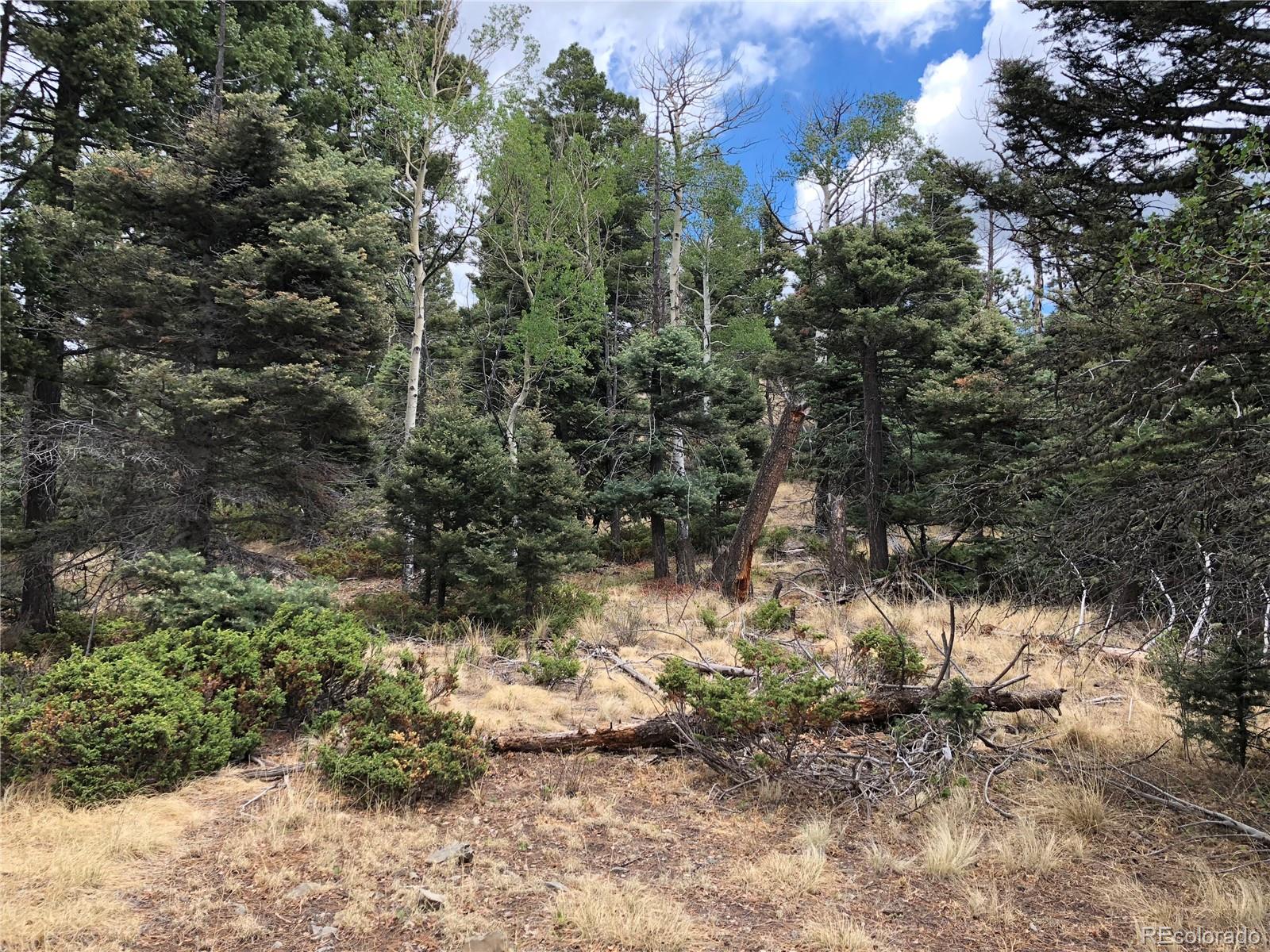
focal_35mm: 28
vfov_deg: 49.7
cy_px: 476
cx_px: 635
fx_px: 1027
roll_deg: +0.2
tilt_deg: -0.4
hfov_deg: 63.4
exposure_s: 1/489
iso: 20
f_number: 1.8
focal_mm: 4
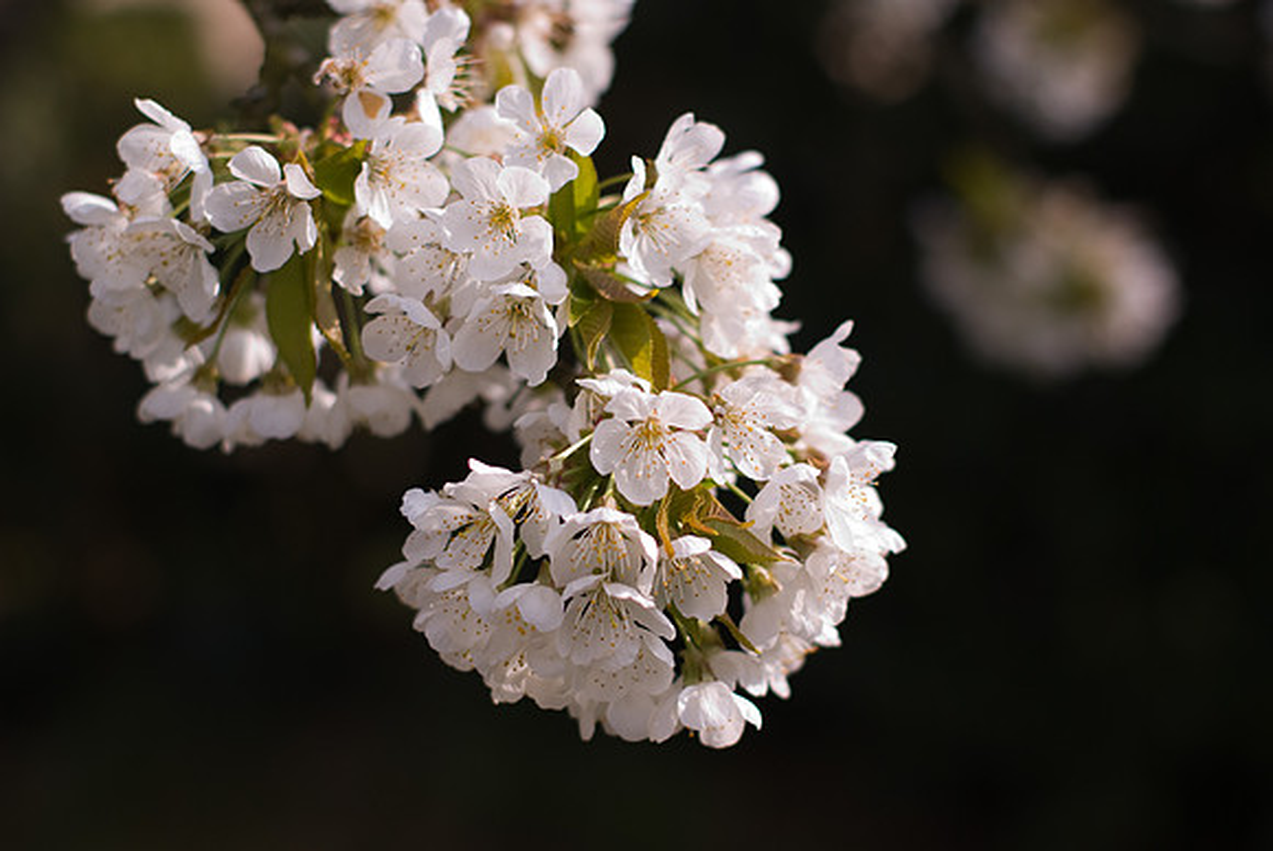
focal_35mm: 75
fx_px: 2655
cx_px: 636
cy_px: 426
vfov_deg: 18.2
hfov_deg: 27.0
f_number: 9.5
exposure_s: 1/1500
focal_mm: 50
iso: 140
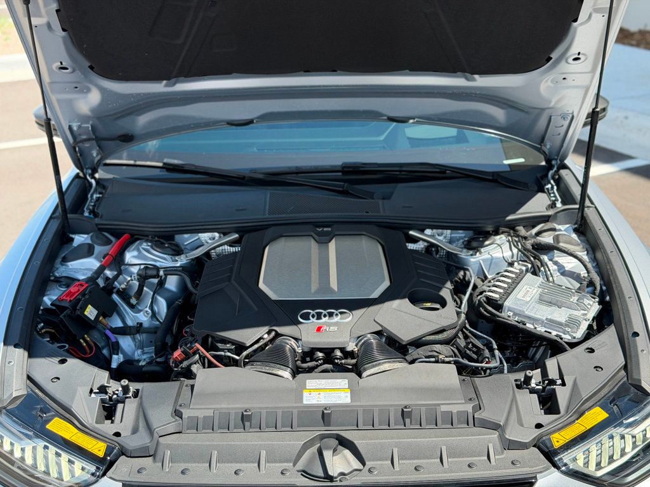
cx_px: 325
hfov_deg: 39.7
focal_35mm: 48
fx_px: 901
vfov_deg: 30.3
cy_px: 244
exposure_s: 1/1330
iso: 80
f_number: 1.78
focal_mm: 6.76
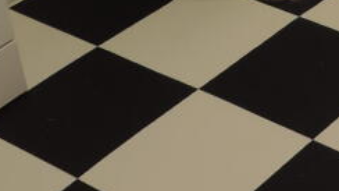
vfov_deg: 8.1
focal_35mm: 137
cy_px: -284
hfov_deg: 14.6
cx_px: 515
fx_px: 1231
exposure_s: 1/30
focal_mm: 5.3
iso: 160
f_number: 3.1
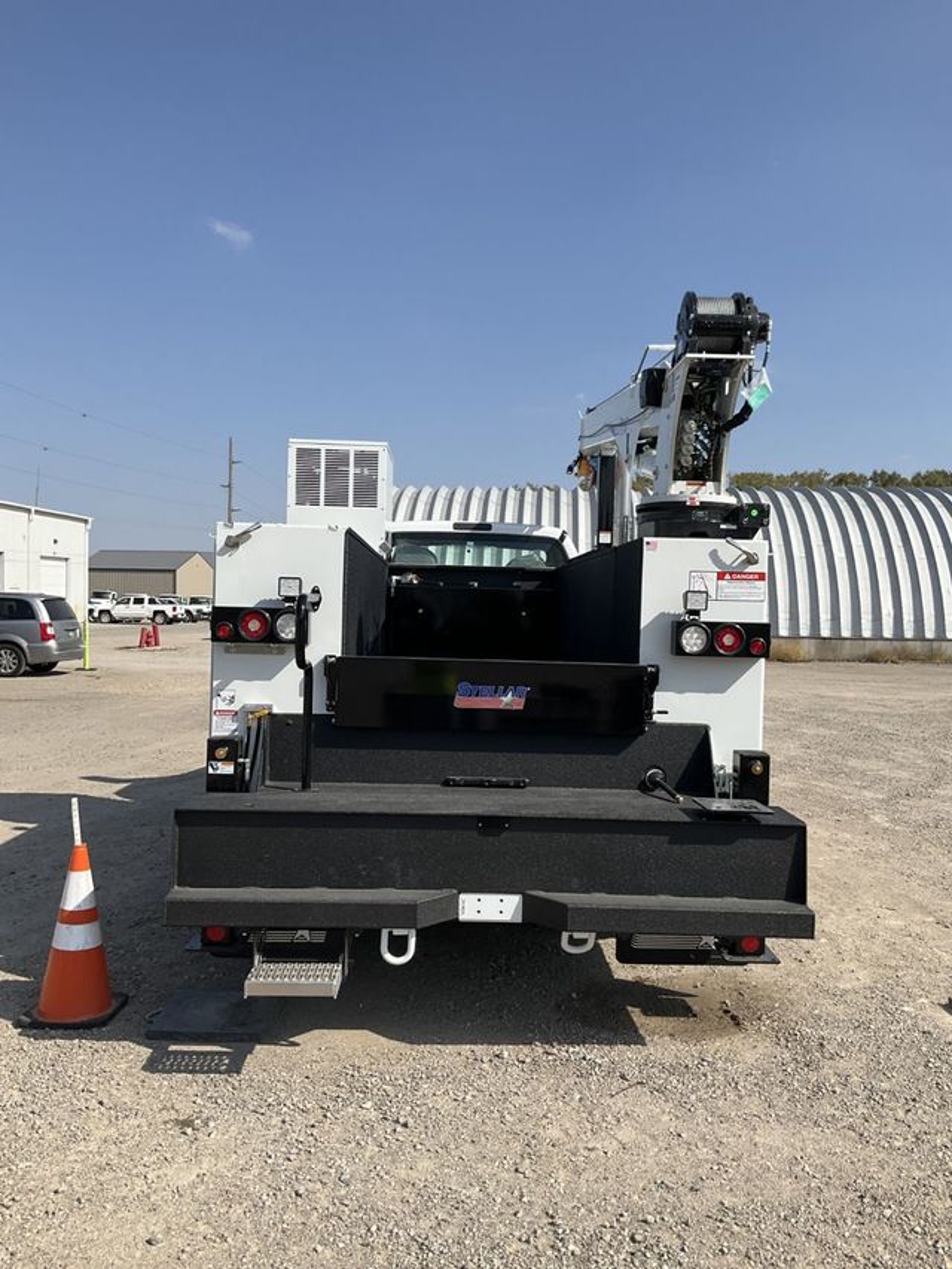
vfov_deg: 61.7
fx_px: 1063
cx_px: 476
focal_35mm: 29
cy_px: 634
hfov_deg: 48.2
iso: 25
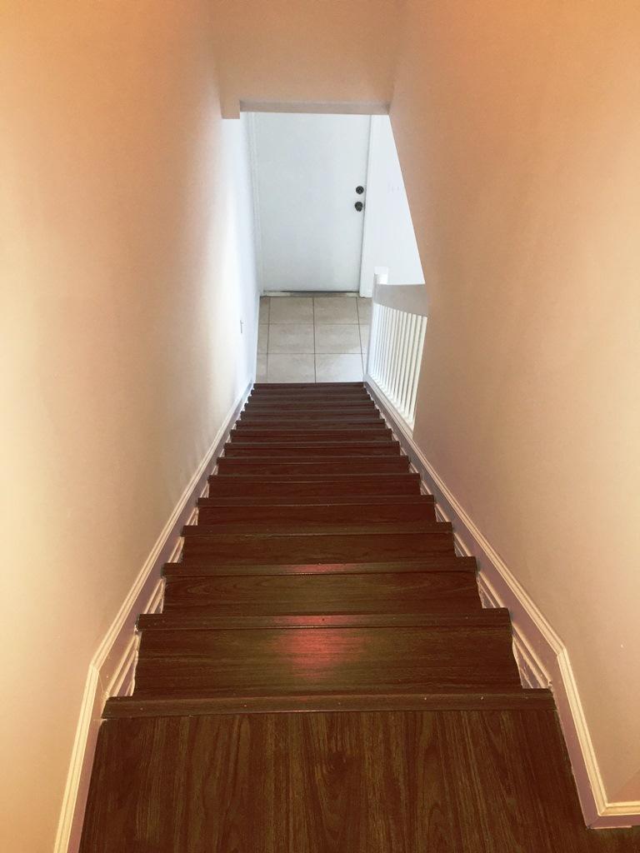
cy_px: 426
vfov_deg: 61.7
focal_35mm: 29
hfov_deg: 48.2
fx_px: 715
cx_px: 320
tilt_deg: -45.9
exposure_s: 1/30
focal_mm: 4.15
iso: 125
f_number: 2.2
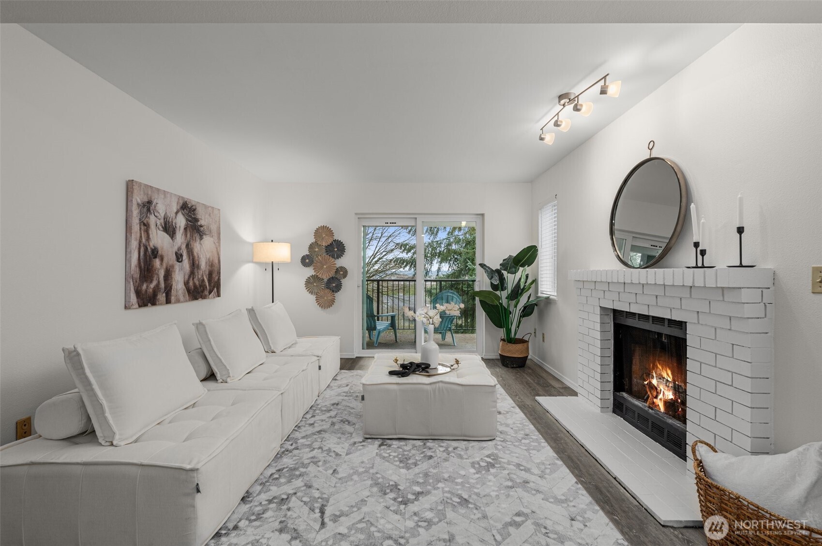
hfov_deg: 96.8
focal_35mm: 16
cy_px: 273
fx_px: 365
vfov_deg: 73.6
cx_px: 411
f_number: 7.1
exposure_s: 1/10
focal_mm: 16
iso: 320
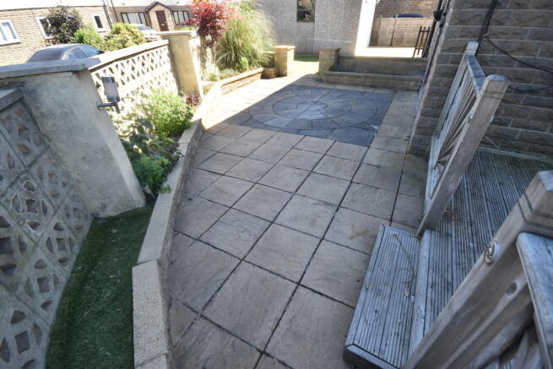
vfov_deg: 77.4
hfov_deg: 100.4
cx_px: 276
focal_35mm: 15
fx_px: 230
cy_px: 184
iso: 280
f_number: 5.6
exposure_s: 1/250
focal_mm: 10
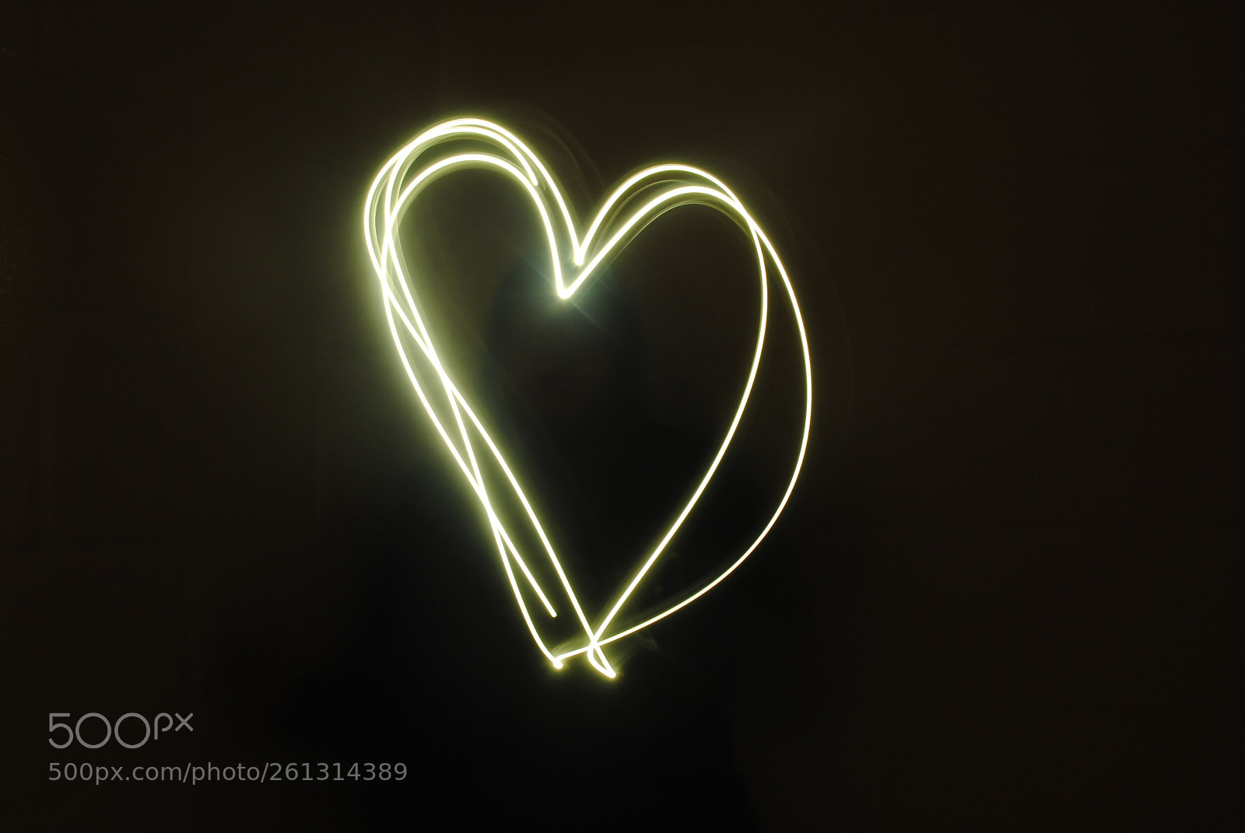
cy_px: 416
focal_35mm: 36
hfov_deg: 53.1
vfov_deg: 37.0
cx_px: 622
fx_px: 1246
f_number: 10
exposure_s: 2.5
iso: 100
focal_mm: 24
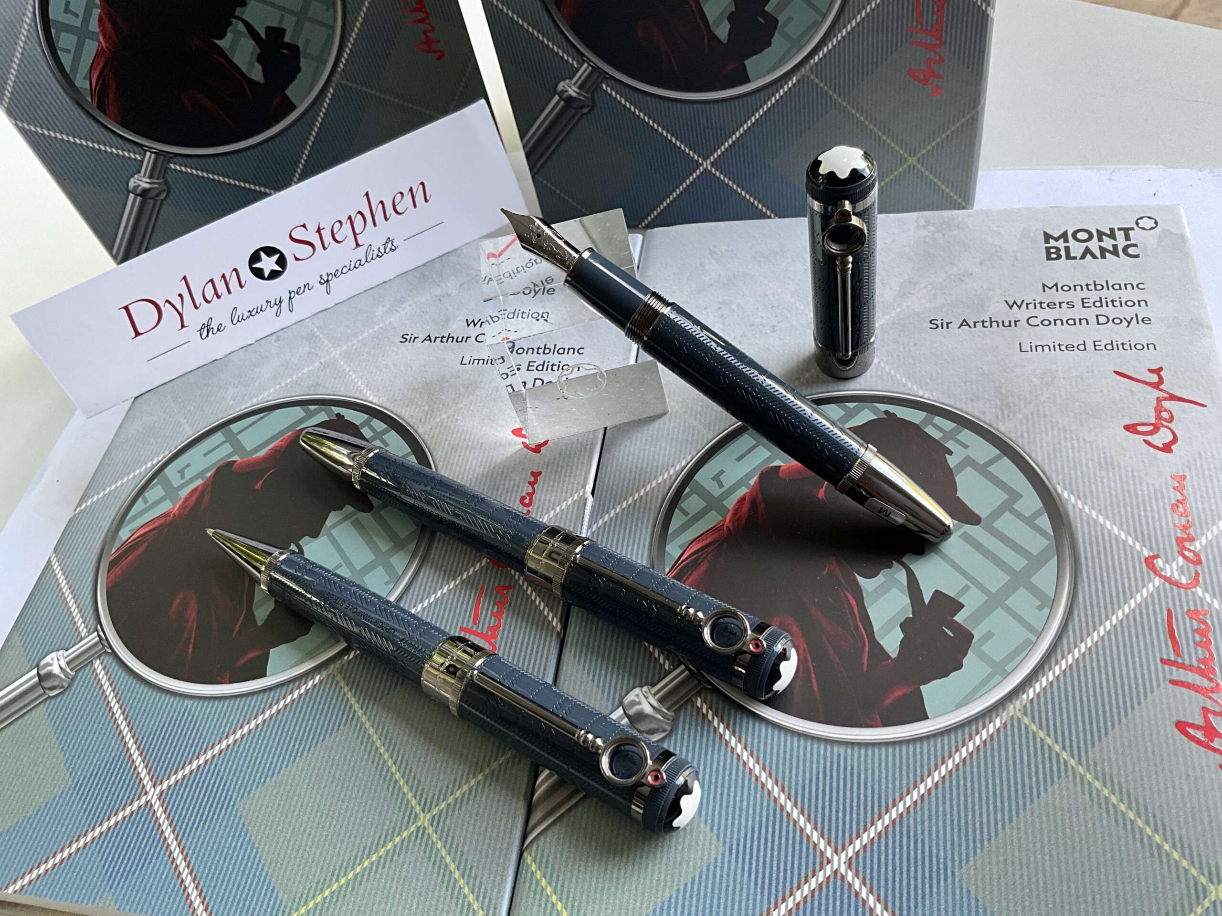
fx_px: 1024
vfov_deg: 48.2
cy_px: 458
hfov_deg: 61.7
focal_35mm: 29
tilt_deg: -52.3
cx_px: 611
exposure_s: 1/122
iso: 64
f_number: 1.8
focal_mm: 3
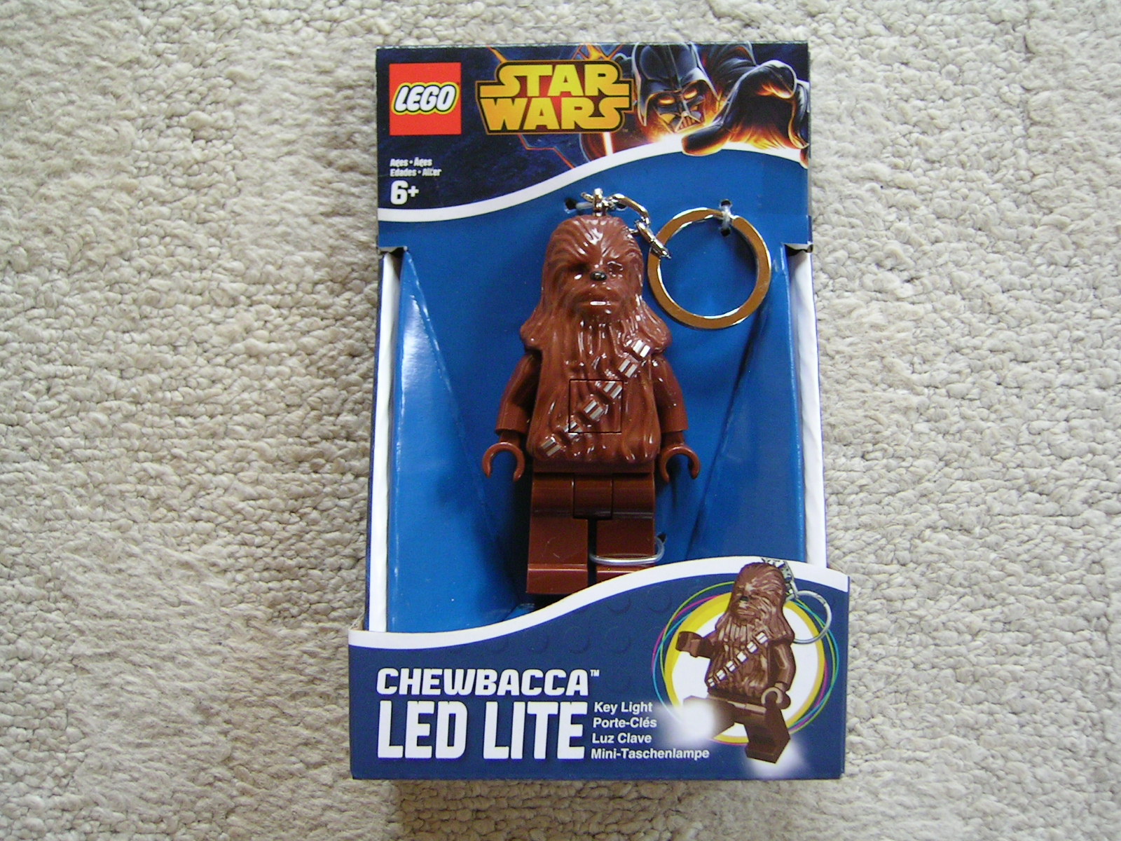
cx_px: 560
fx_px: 1166
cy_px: 420
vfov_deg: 39.7
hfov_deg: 51.4
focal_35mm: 36
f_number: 2.8
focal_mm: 5.6
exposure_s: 1/7.3
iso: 100
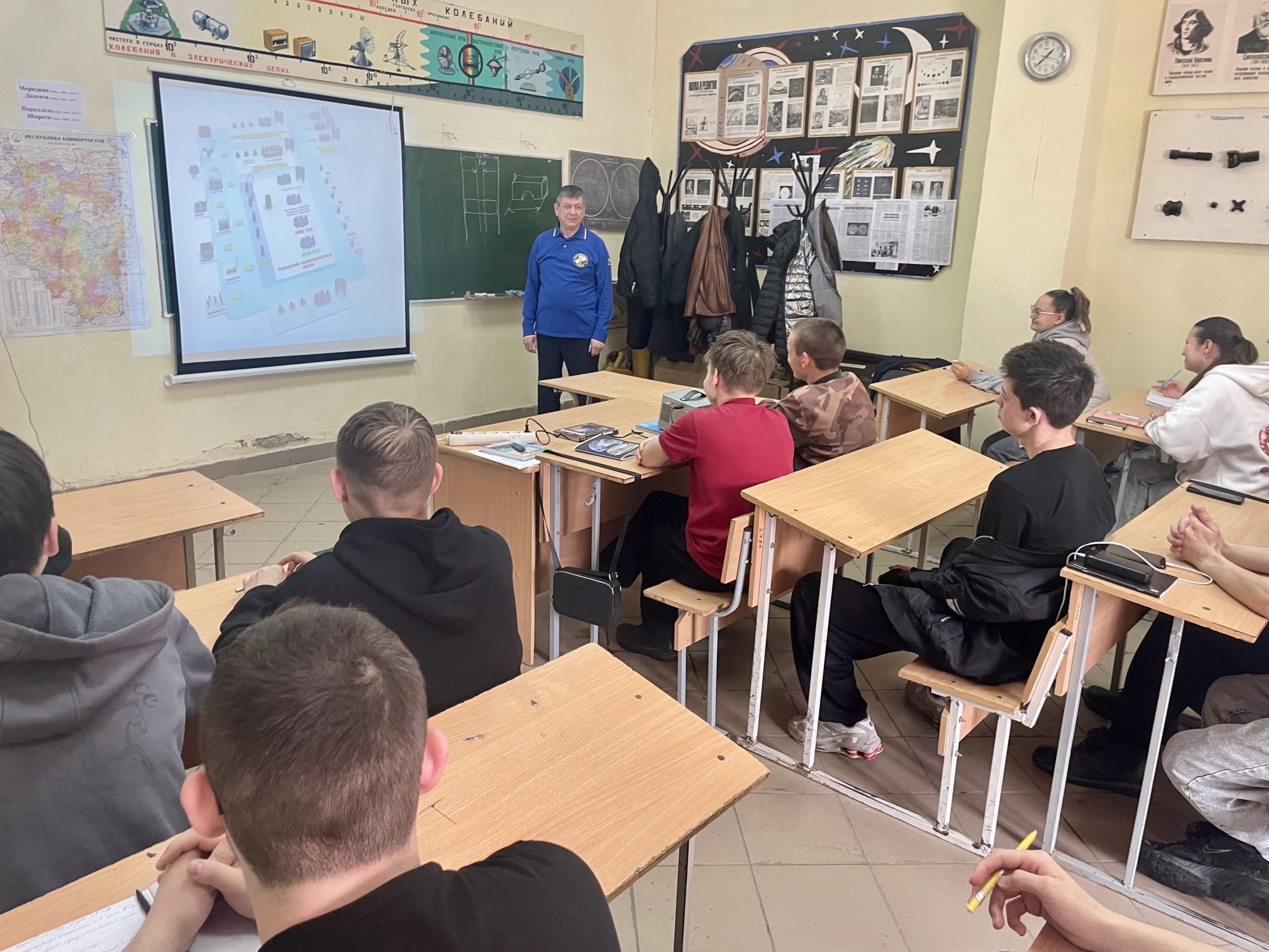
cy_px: 476
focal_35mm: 26
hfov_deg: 67.3
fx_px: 953
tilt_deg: -13.7
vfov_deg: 53.1
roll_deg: -2.1
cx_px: 634
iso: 125
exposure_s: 1/50
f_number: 1.6
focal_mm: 4.2
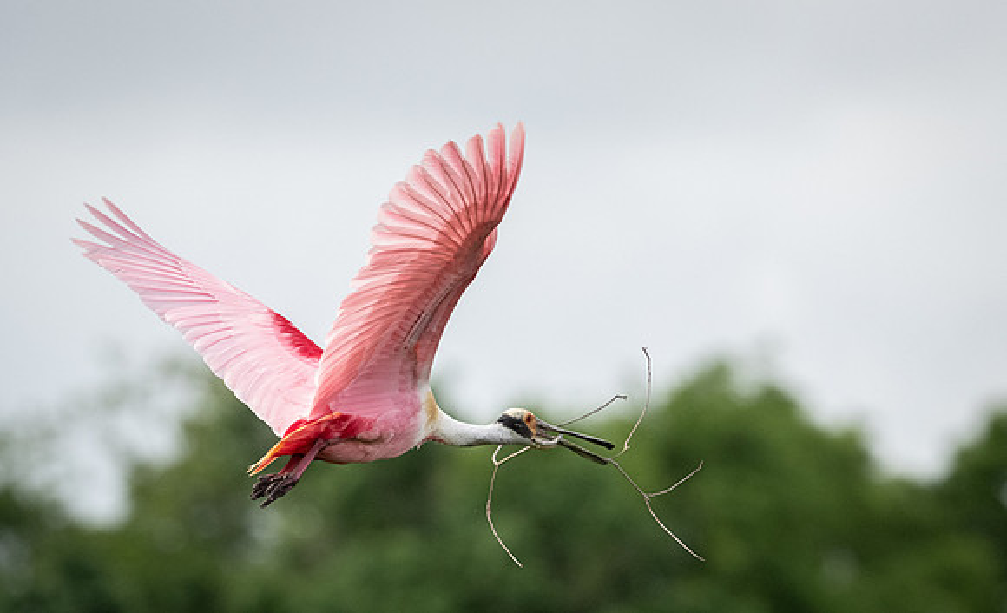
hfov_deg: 2.6
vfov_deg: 1.6
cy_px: 408
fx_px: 21931
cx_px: 790
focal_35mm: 805
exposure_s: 1/1600
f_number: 8
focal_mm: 500
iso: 2000
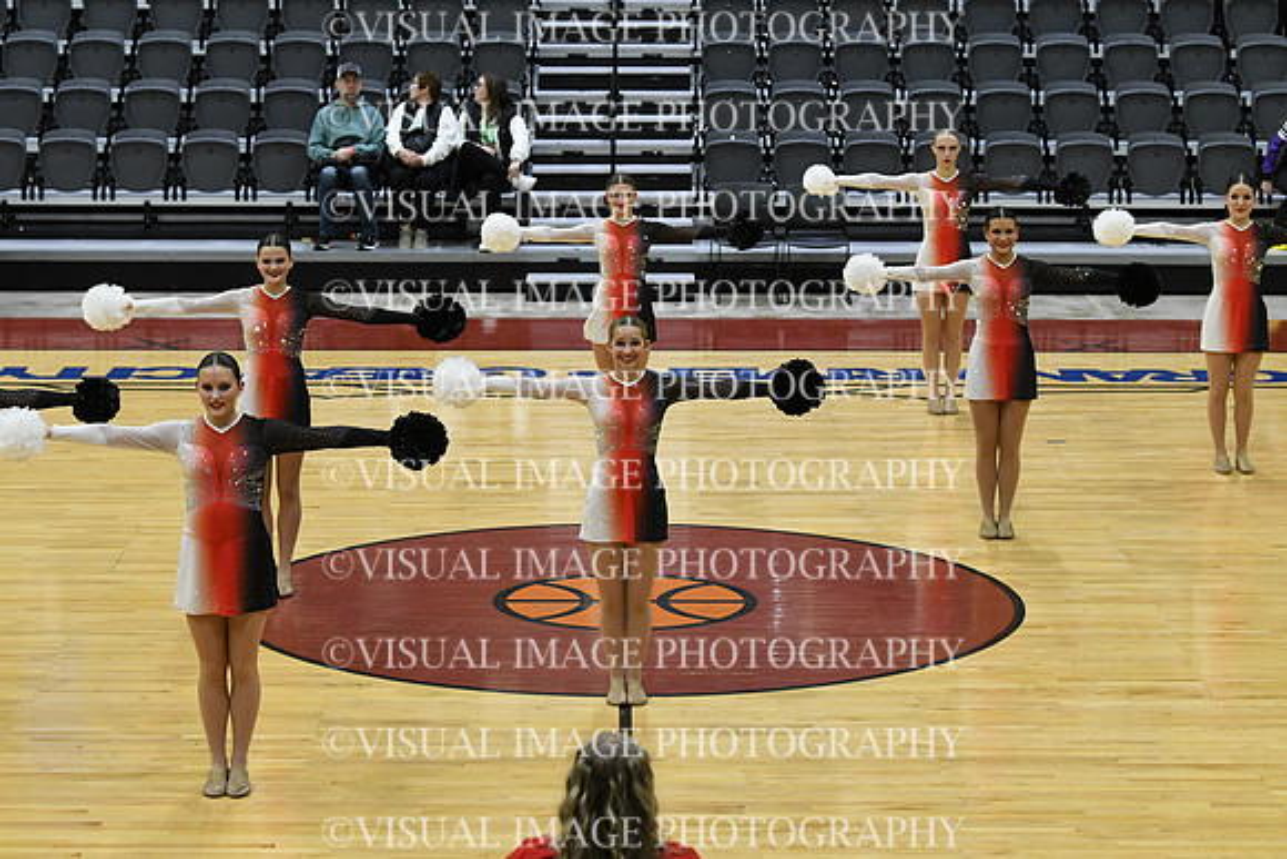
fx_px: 3754
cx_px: 644
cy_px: 430
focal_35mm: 105
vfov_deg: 13.0
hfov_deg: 19.5
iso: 4000
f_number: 4
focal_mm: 70
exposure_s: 1/400
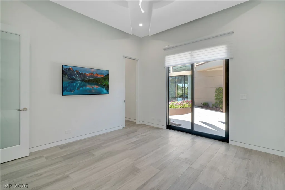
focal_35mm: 16
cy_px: 95
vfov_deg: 73.8
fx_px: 127
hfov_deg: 96.7
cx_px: 142
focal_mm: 16
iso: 500
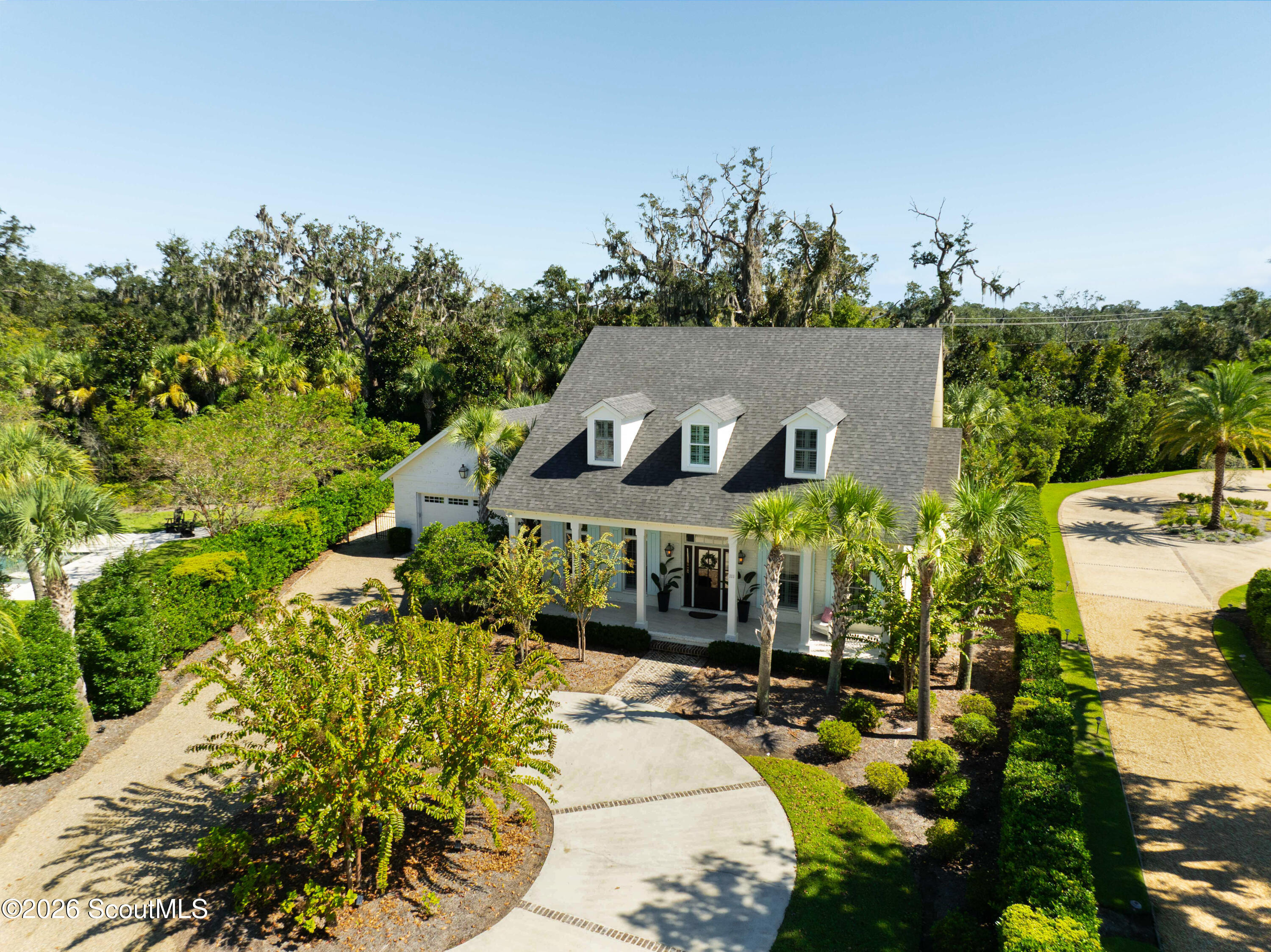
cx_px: 636
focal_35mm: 24
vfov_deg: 56.8
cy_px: 476
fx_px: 881
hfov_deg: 71.6
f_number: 2.8
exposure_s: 1/200
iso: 160
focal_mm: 12.29
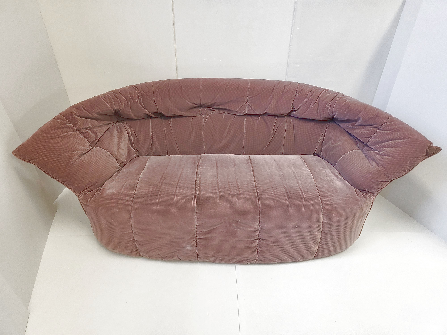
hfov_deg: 67.3
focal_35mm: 26
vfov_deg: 53.1
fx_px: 336
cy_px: 168
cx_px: 224
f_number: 1.8
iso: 320
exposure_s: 1/100
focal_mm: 4.25
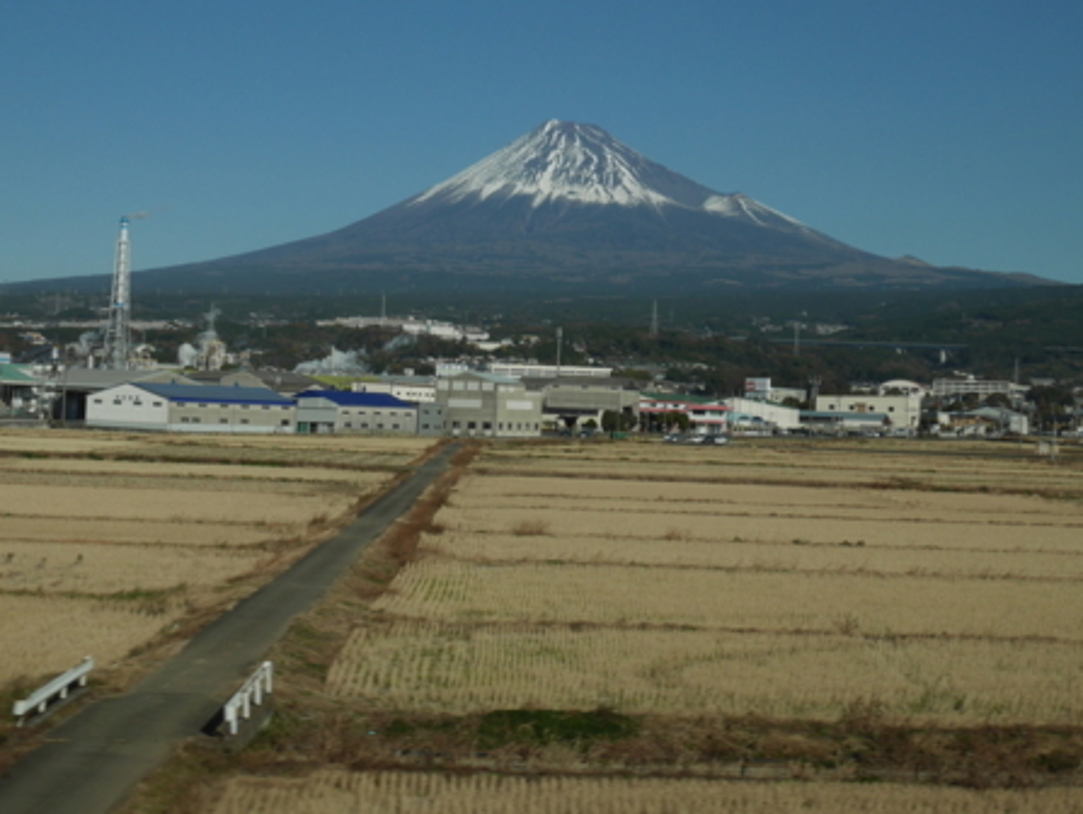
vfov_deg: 24.8
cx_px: 635
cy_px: 323
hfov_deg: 32.6
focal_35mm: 59
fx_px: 1847
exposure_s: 1/400
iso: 200
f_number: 9
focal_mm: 22
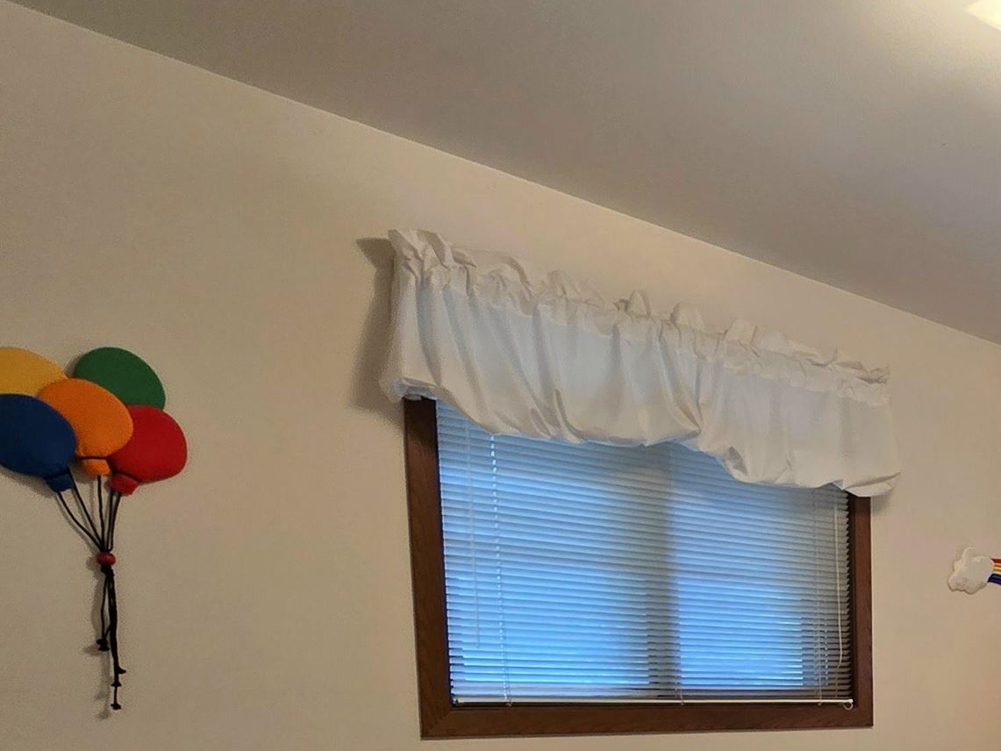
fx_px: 1012
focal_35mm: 35
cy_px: 817
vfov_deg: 35.2
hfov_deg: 40.7
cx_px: 1137
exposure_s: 1/60.2
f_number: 2.2
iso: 160
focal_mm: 2.2
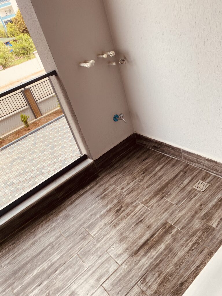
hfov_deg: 53.1
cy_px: 148
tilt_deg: -31.3
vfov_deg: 67.3
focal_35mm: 26
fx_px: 222
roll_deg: +18.7
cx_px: 111
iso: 32
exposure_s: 1/270
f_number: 1.8
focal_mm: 4.25
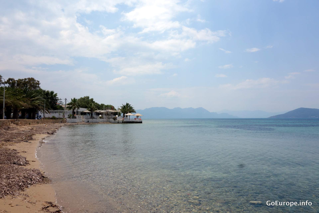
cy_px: 106
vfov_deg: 46.4
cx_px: 160
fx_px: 248
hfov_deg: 65.5
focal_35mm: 28
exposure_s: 1/800
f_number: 8
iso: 125
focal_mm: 10.4
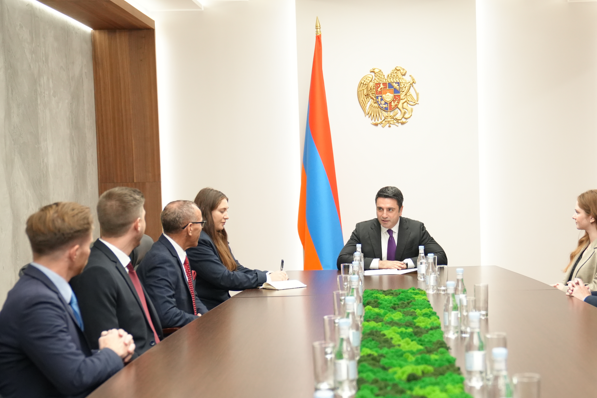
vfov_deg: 22.2
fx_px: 1012
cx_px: 404
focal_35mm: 61
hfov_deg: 32.6
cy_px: 239
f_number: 2.8
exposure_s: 1/250
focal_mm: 41
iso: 3200
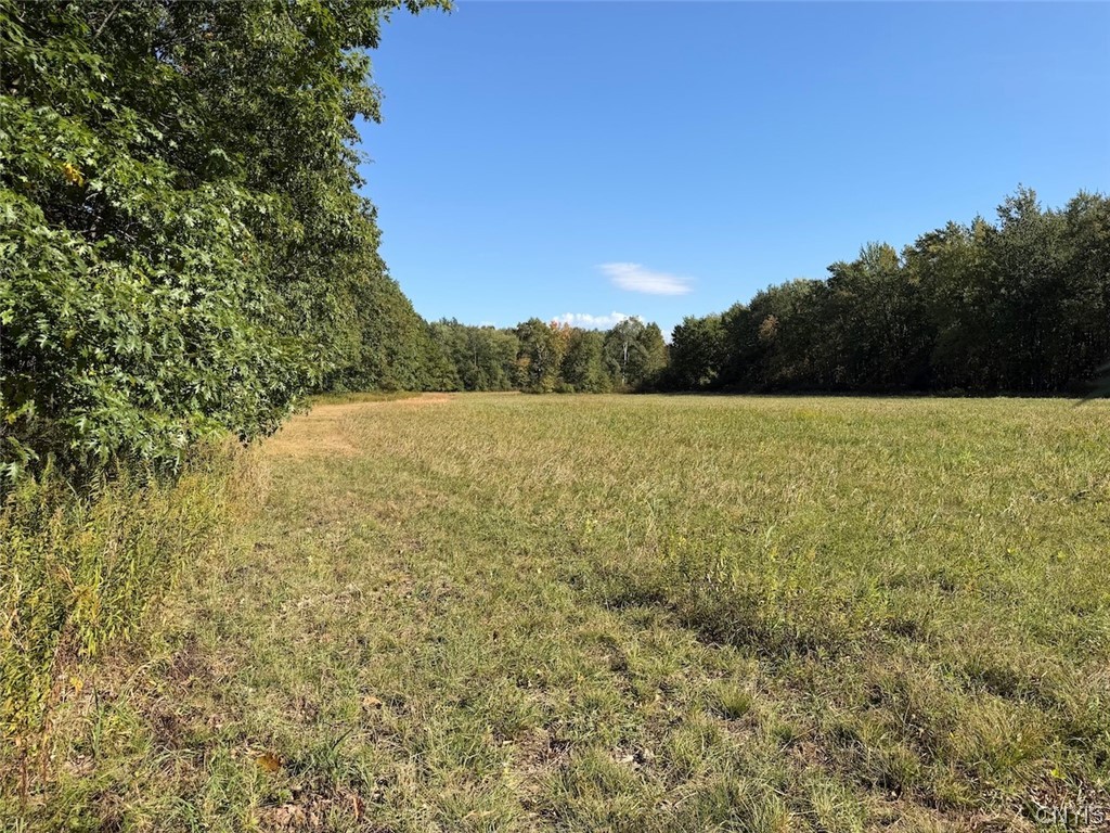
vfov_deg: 56.8
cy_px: 416
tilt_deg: -1.9
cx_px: 555
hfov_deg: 71.6
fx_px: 770
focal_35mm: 24
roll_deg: -0.2
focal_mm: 6.76
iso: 80
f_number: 1.78
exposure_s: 1/3279
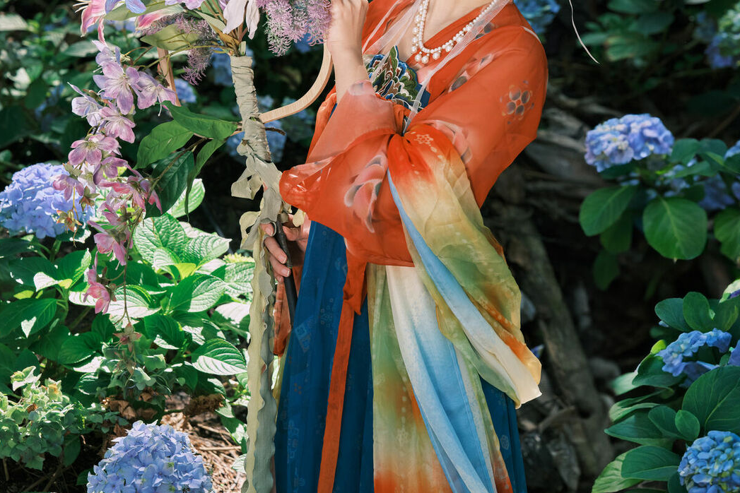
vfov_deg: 11.3
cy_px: 105
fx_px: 2487
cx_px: 370
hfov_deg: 16.9
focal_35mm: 121
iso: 800
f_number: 5.6
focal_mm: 110
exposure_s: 1/250
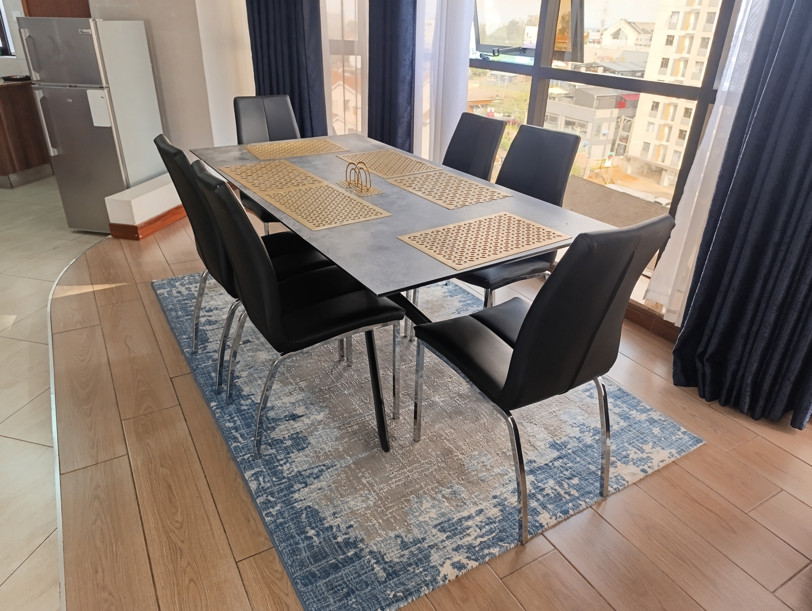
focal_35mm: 23
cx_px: 406
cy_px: 306
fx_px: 540
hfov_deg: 73.8
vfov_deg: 59.0
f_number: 1.6
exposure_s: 1/100
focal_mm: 6.14
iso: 640
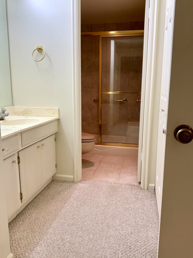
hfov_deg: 48.2
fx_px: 216
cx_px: 96
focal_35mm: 29
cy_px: 129
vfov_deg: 61.7
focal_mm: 3
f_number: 1.8
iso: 40
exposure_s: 1/60
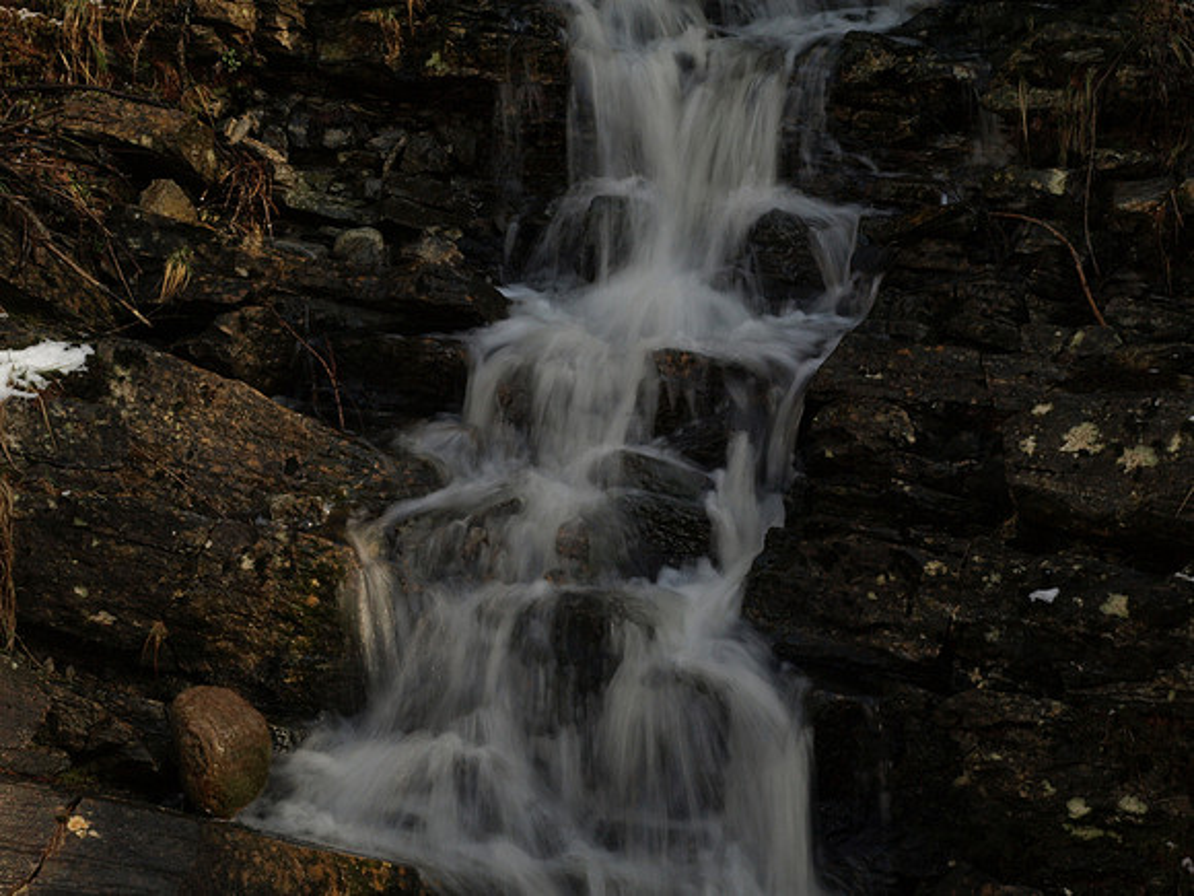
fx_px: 2208
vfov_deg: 22.9
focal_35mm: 64
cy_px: 448
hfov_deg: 30.3
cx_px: 597
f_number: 22
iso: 200
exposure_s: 1/8
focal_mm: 32
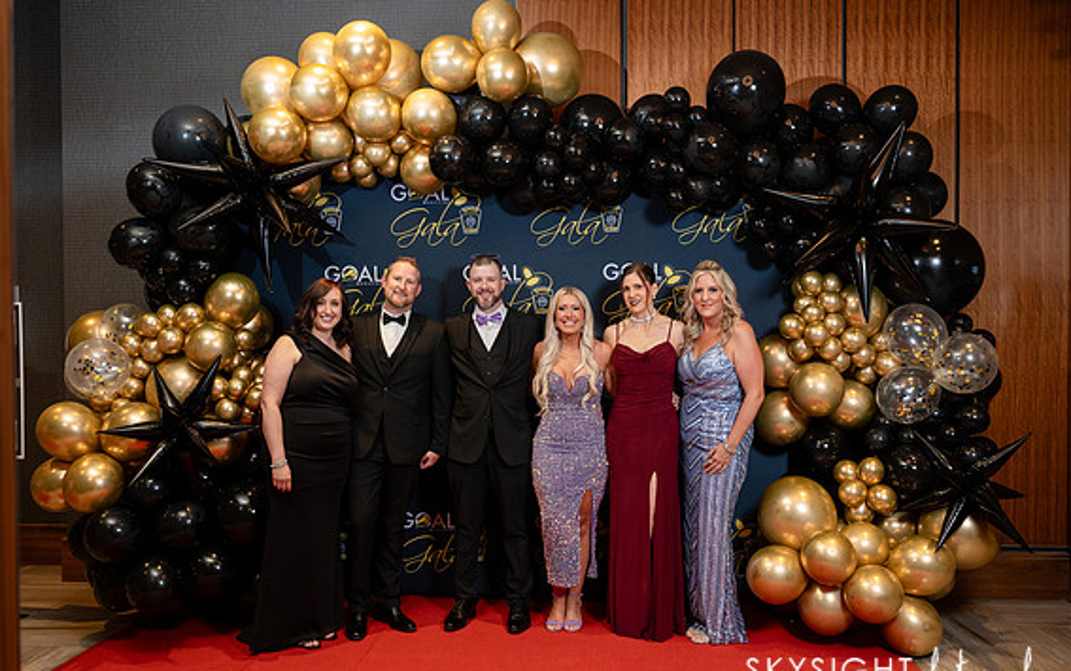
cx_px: 529
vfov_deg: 39.5
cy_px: 351
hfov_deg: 59.6
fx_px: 934
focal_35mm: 32
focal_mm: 30.5
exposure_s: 1/200
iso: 1000
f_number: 3.2
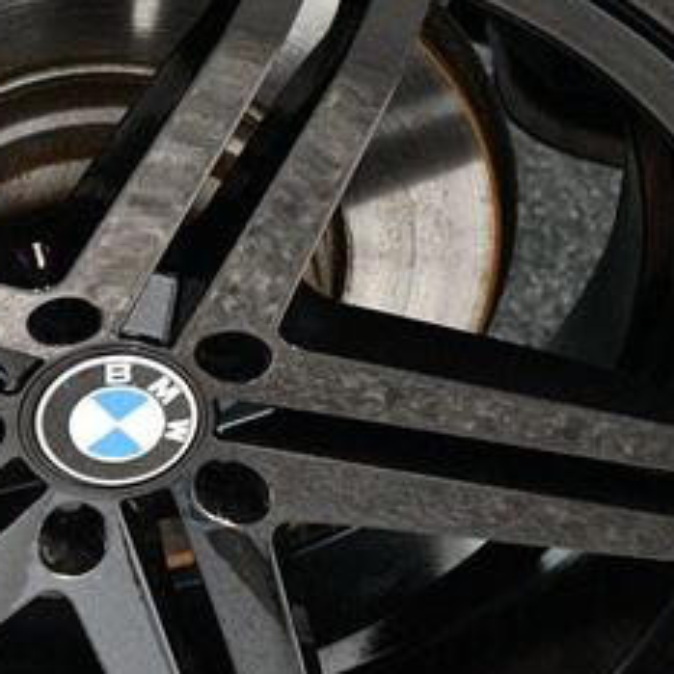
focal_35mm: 140
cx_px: 55
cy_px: 425
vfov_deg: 12.5
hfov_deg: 12.4
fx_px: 3084
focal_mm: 40
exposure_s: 1/60
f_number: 4.5
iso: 7200
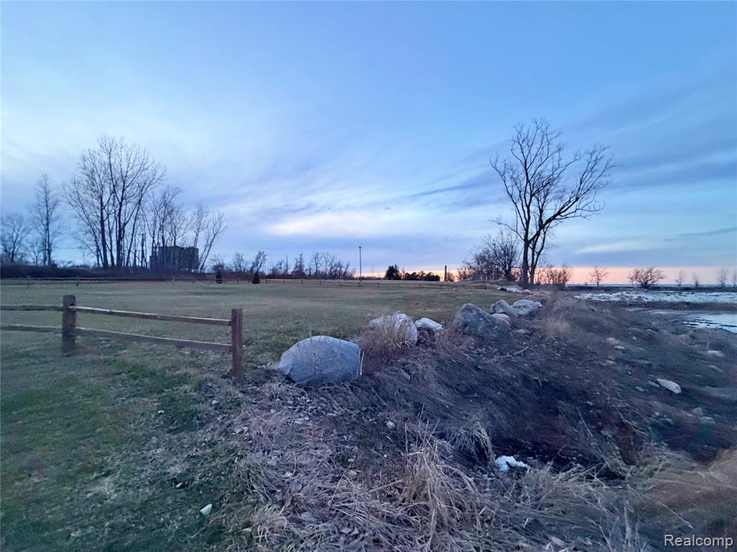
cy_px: 276
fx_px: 298
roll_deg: -0.9
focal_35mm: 14
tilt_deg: +1.8
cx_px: 368
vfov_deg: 85.7
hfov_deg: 102.1
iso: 400
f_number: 2.2
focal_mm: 2.22
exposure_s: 1/60
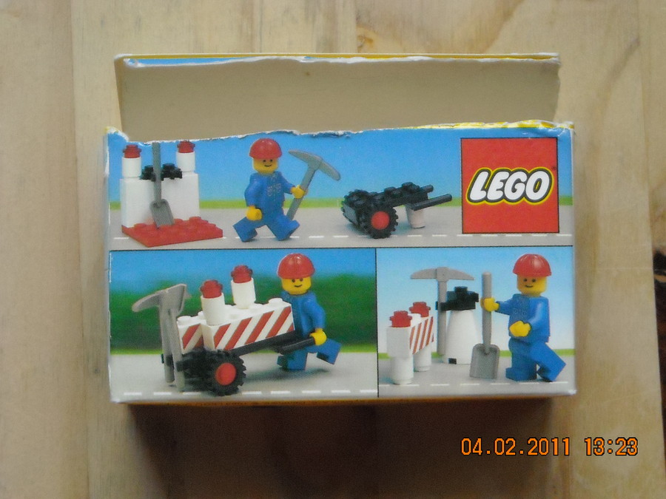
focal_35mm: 105
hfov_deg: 18.7
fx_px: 2020
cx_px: 333
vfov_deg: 14.1
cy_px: 250
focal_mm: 17.1
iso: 800
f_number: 4.7
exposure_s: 1/192
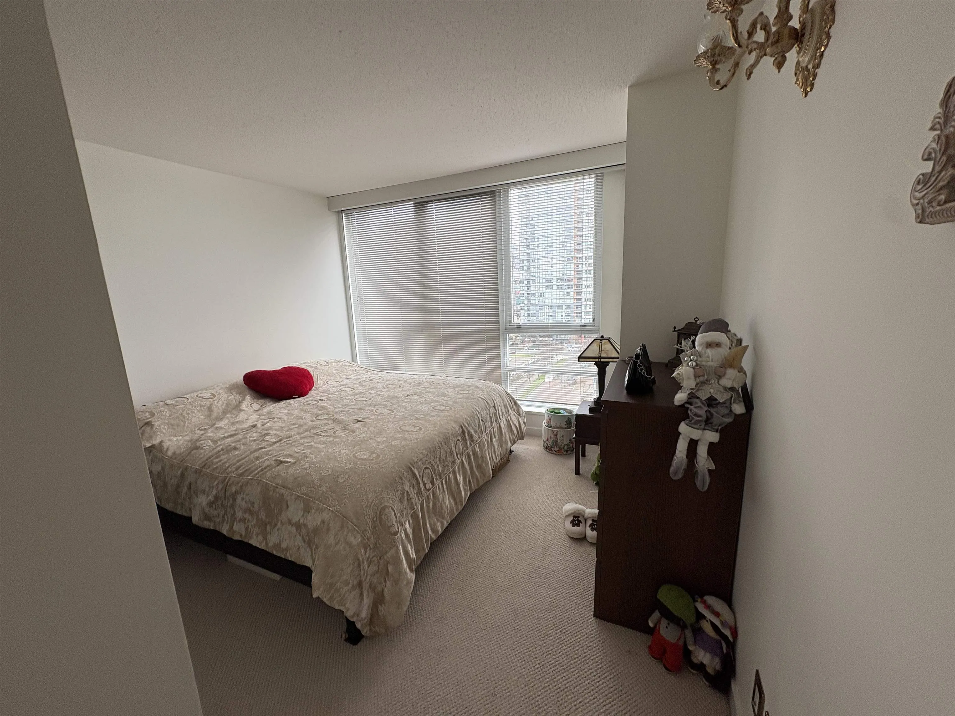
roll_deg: +2.5
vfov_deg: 85.7
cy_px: 358
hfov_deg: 102.1
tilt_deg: -10.9
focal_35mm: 14
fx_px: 386
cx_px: 478
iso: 64
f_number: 2.2
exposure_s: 1/99
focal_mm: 2.22
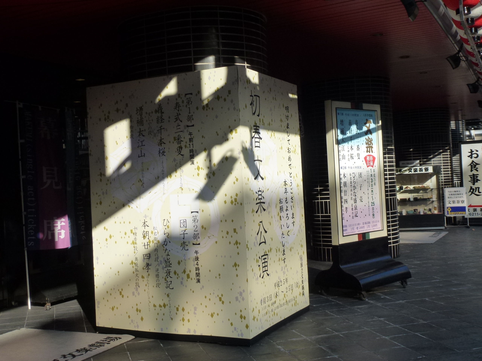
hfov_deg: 45.8
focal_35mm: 41
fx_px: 571
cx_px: 241
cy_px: 180
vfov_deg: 35.1
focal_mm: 7.4
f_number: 3.9
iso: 160
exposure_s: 1/800
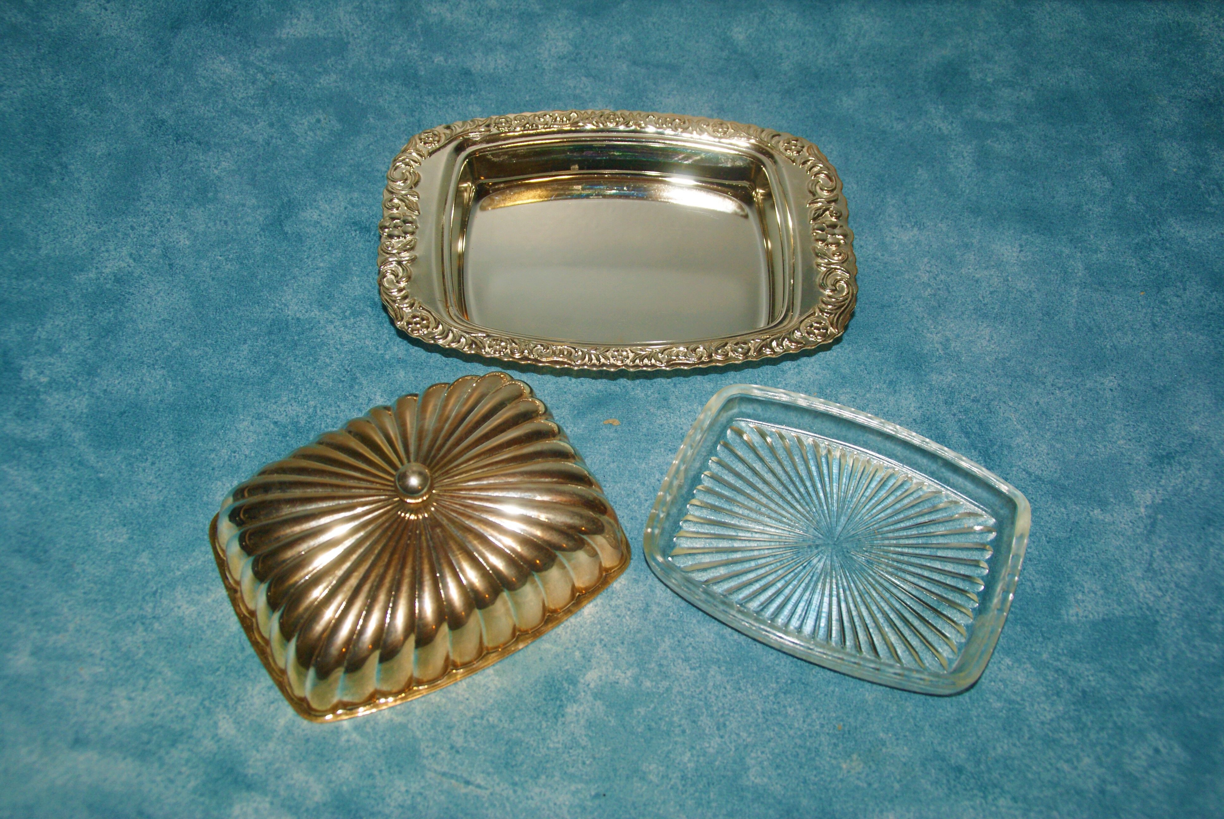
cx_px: 612
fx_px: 1430
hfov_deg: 46.3
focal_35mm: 42
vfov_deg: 32.0
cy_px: 410
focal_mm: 28
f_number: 5.6
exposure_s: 1/60
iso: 400
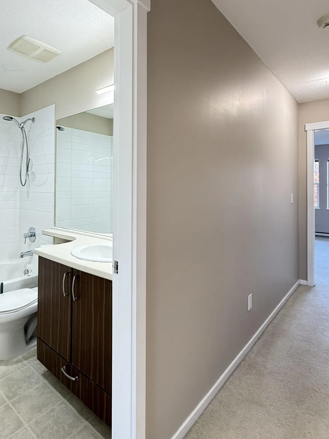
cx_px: 142
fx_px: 266
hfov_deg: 63.2
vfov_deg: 78.5
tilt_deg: +0.8
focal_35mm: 21
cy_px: 187
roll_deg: -1.3
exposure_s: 1/60
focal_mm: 2.22
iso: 250
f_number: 2.2
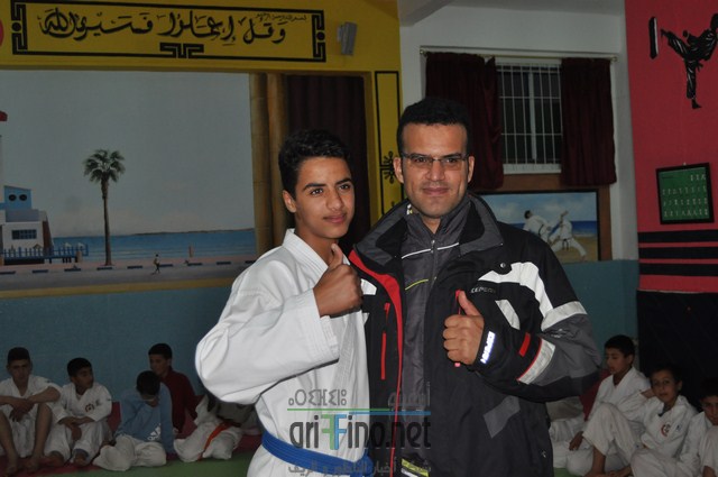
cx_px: 359
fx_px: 956
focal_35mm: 48
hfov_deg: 41.2
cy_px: 238
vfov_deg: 28.0
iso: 800
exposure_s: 1/60
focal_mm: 32
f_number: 4.5
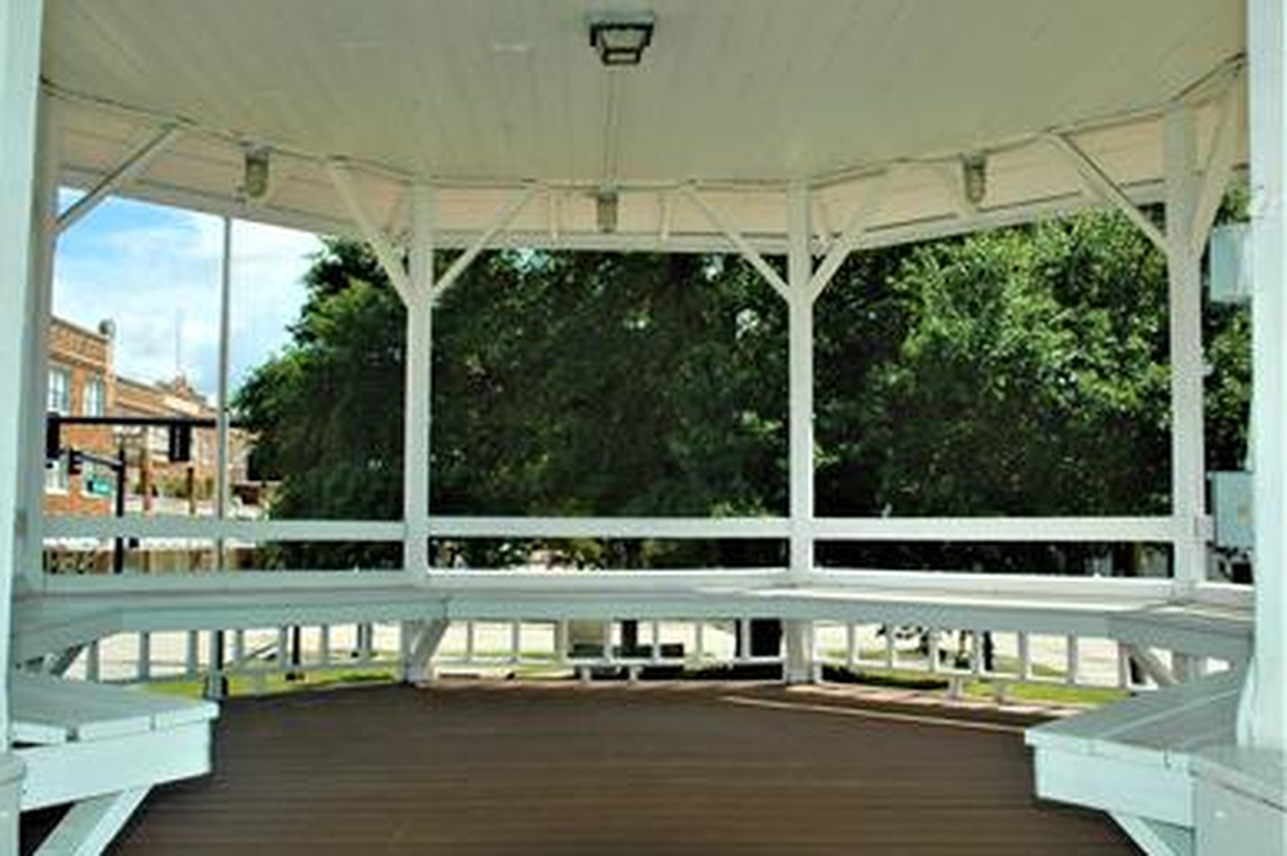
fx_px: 1214
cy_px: 435
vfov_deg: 38.8
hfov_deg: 55.8
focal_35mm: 34
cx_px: 627
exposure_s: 1/500
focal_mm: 22
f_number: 10
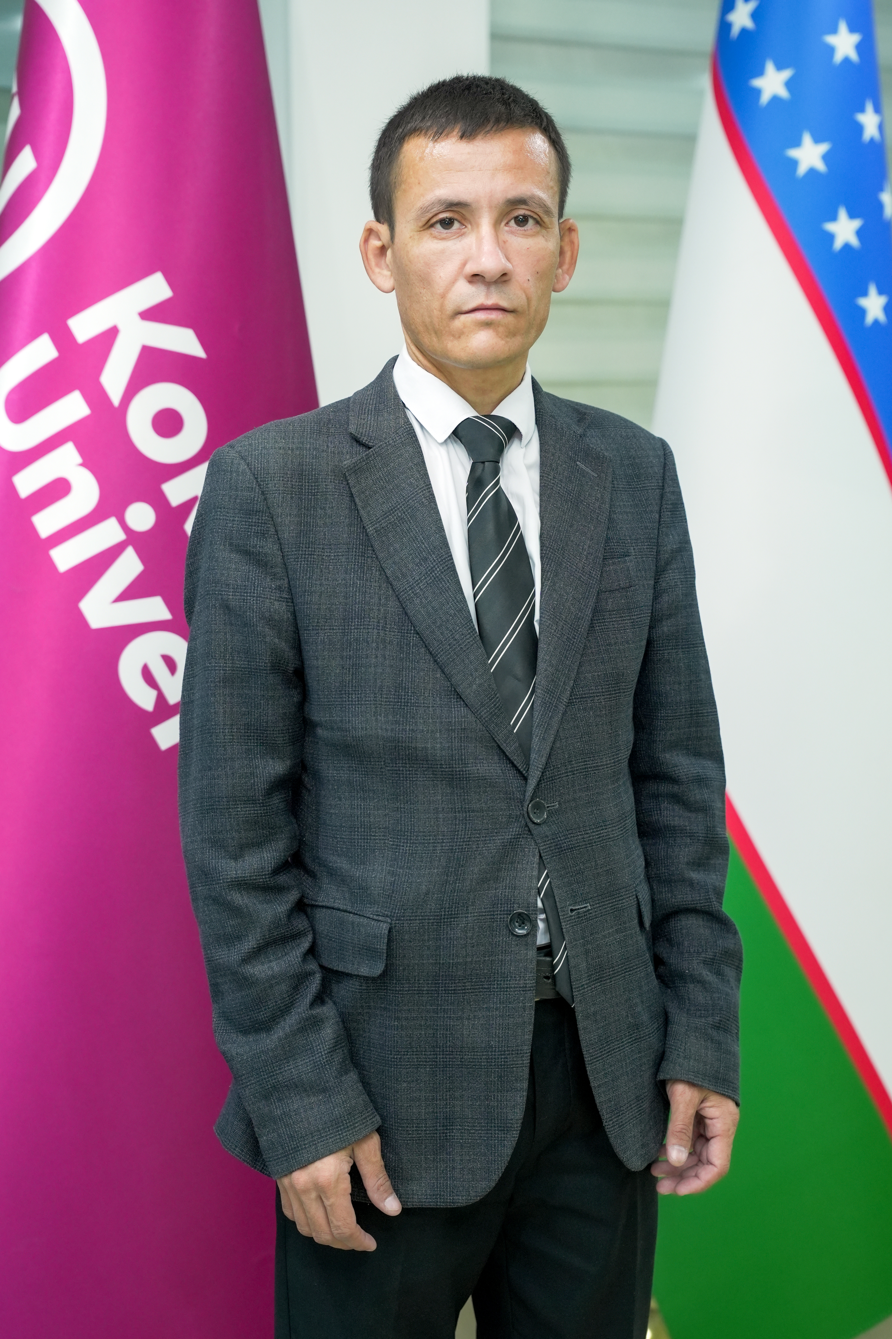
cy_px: 670
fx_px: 1810
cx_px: 446
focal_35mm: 49
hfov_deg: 27.7
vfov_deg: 40.6
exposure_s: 1/100
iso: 1250
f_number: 3.2
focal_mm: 48.7
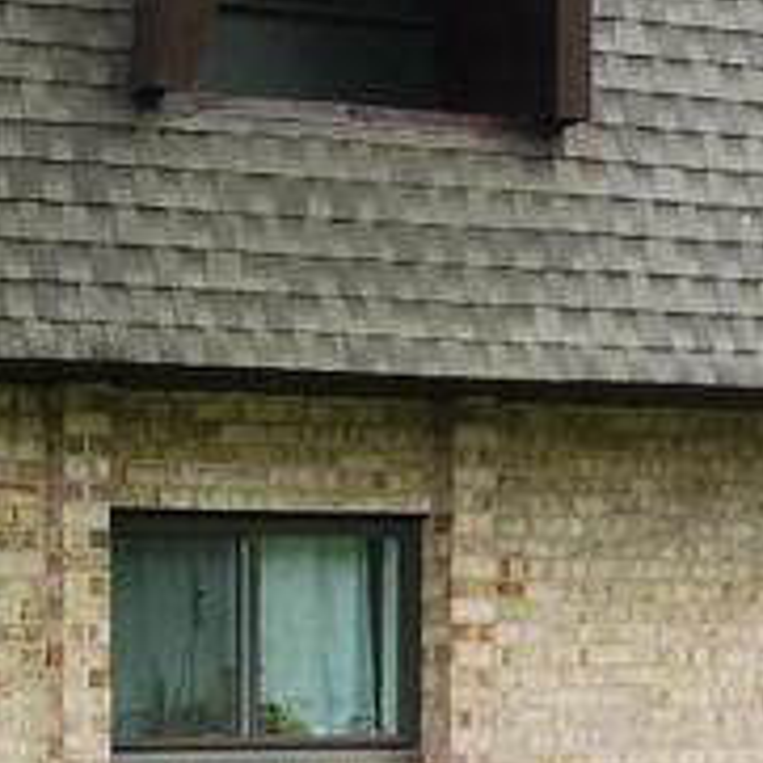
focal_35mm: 121
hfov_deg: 12.9
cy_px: 974
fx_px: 3017
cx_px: -658
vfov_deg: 13.9
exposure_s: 1/120
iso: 25
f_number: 1.8
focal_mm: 5.4
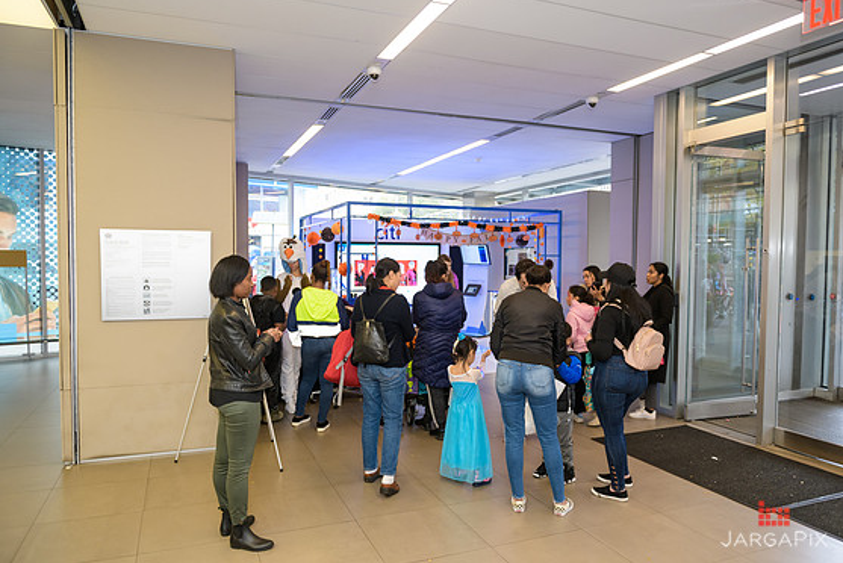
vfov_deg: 51.3
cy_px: 287
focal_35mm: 25
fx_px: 586
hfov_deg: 71.5
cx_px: 427
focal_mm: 24
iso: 800
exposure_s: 1/125
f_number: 3.2
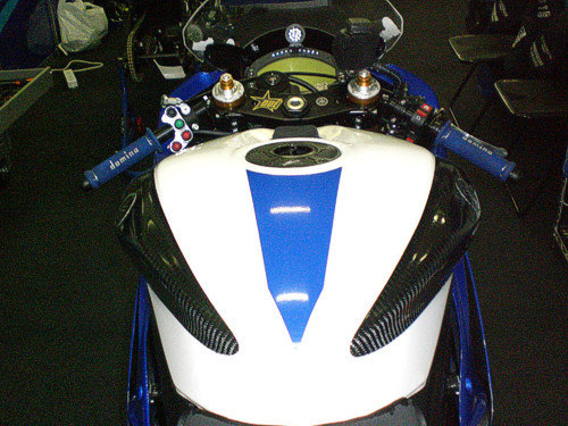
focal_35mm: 38
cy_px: 213
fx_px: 624
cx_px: 284
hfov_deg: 49.0
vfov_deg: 37.7
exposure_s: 1/60
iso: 200
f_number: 3.1
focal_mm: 6.3
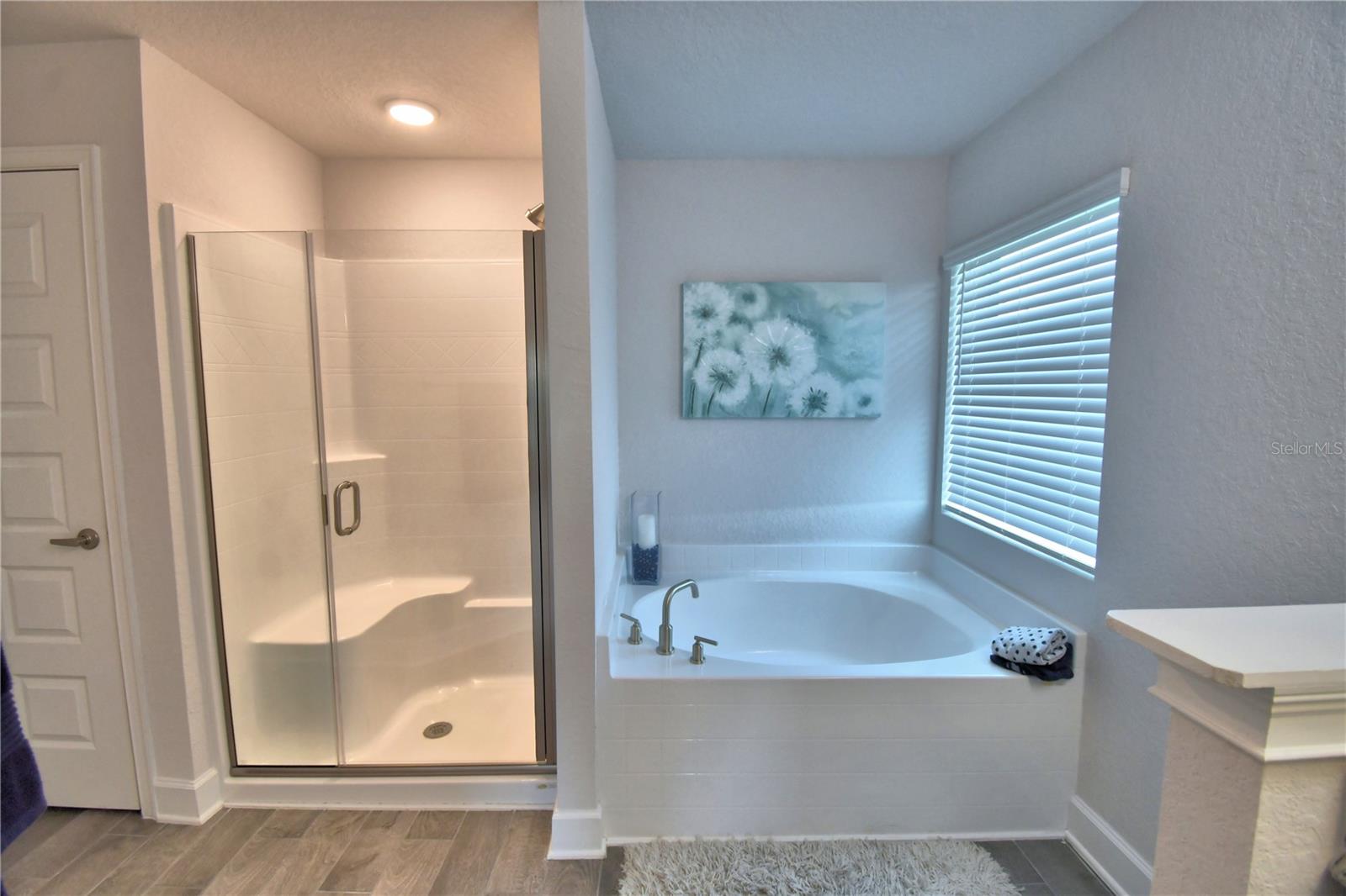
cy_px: 448
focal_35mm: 15
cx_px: 673
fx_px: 561
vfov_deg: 77.3
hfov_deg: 100.4
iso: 400
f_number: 4.5
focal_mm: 10
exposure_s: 1/100
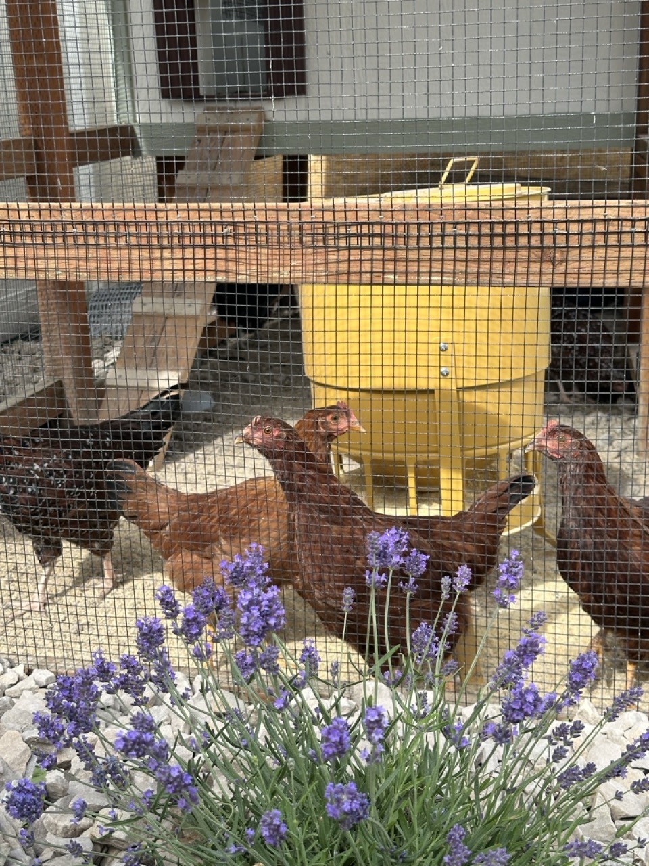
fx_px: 1200
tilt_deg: -16.5
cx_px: 324
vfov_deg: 39.7
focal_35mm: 48
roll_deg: +1.8
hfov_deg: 30.3
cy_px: 433
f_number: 1.78
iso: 64
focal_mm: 6.86
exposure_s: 1/911
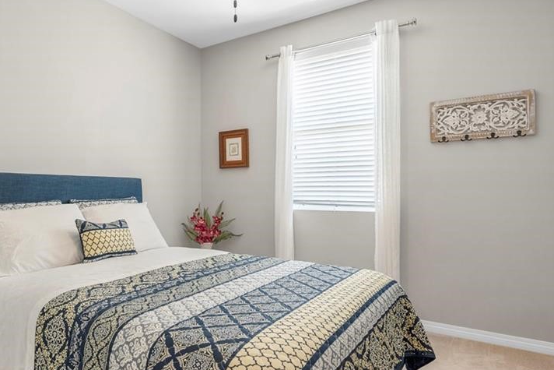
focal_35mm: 23
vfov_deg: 55.1
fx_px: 354
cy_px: 196
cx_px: 185
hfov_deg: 73.8
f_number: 6.3
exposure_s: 1/40
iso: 400
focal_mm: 16
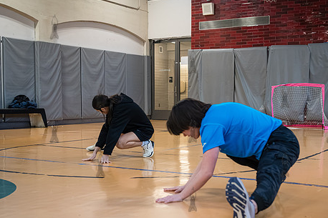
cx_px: 192
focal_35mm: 51
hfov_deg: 38.8
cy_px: 130
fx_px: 464
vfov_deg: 26.4
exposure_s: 1/1000
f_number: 3.5
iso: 8000
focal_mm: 40
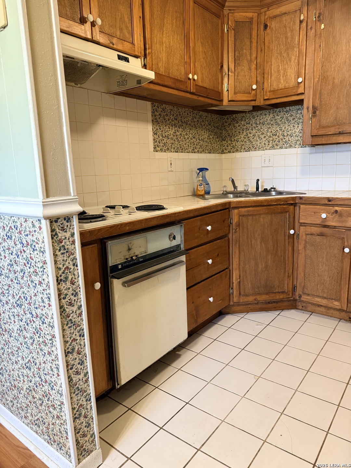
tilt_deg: -11.4
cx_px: 176
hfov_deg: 56.8
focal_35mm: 24
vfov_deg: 71.6
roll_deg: +1.3
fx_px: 324
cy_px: 234
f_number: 1.78
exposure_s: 1/60
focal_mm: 6.76
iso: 320
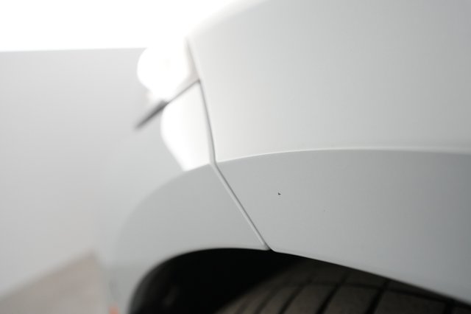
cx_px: 236
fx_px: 366
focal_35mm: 28
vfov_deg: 46.4
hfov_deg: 65.5
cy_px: 157
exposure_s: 1/100
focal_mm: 28
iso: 4000
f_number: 4.5
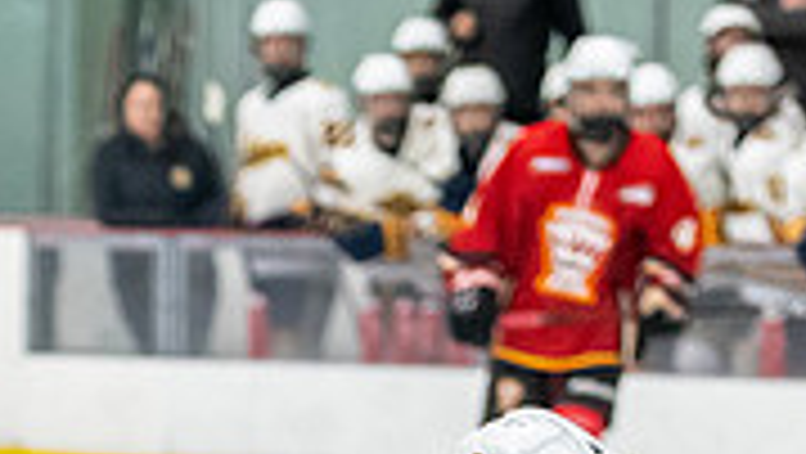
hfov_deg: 5.1
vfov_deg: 2.8
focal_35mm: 425
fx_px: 9090
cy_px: 1220
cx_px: -221
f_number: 2.8
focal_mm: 86
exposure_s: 1/800
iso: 3200
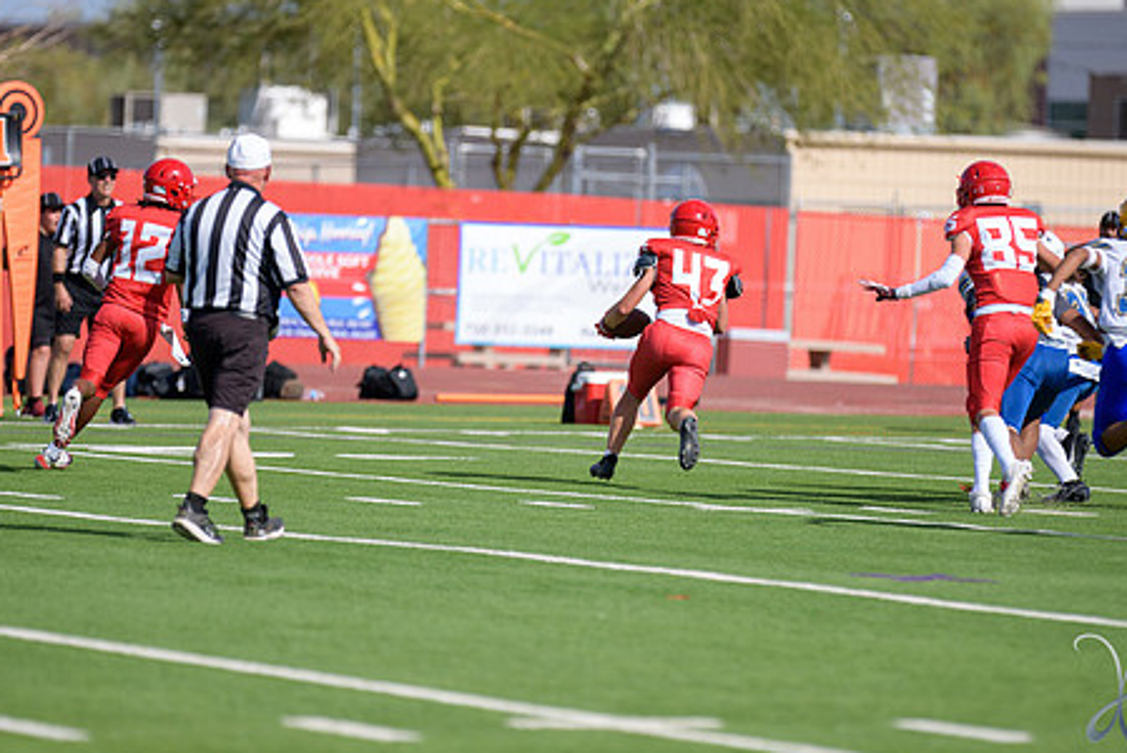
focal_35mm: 284
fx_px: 8896
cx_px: 615
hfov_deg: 7.2
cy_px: 333
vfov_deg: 4.8
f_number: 2.8
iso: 200
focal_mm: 220
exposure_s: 1/3200
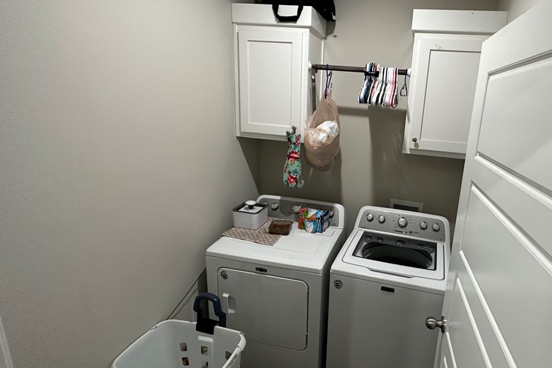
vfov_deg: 61.9
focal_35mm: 20
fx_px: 307
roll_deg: -4.3
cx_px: 365
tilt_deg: -13.1
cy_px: 178
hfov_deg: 81.4
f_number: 2.2
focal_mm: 2.22
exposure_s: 1/60
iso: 160
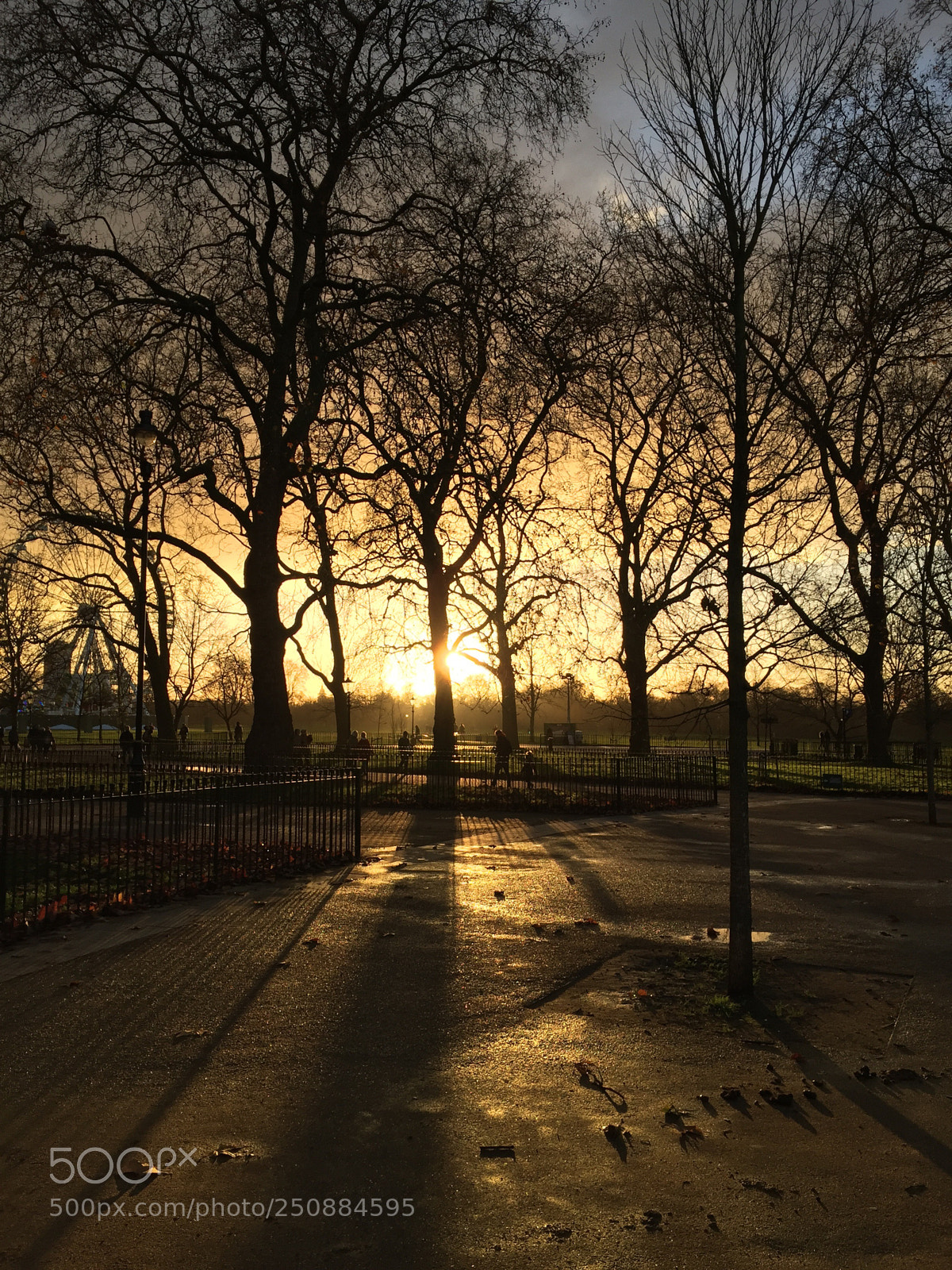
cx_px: 476
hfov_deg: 48.2
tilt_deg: +5.8
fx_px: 1063
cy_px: 635
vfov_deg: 61.7
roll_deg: -1.4
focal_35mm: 29
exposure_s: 1/694
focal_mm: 4.15
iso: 32
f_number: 2.2
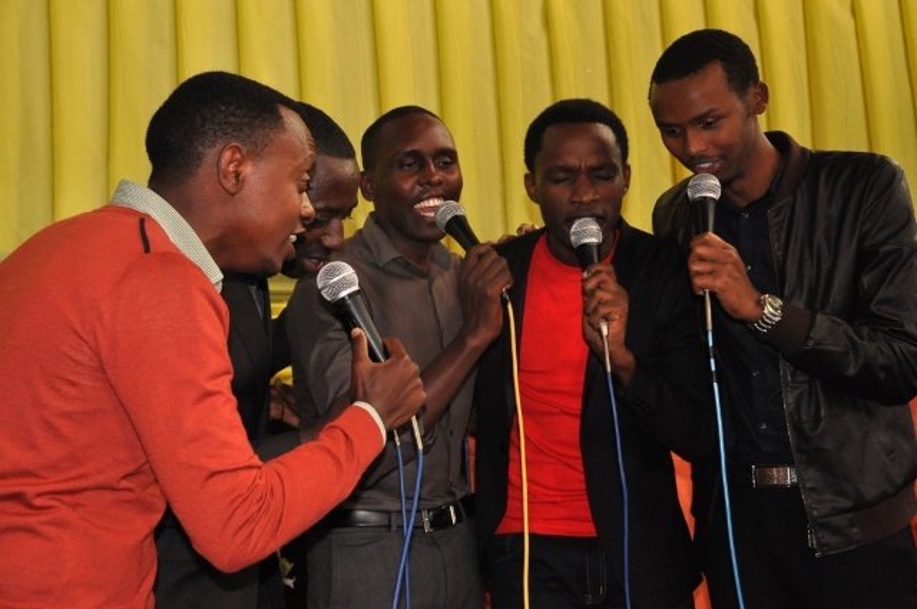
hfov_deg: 43.7
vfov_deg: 29.8
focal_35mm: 45
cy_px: 304
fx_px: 1145
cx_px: 458
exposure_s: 1/80
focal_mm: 30
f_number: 5
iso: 2000
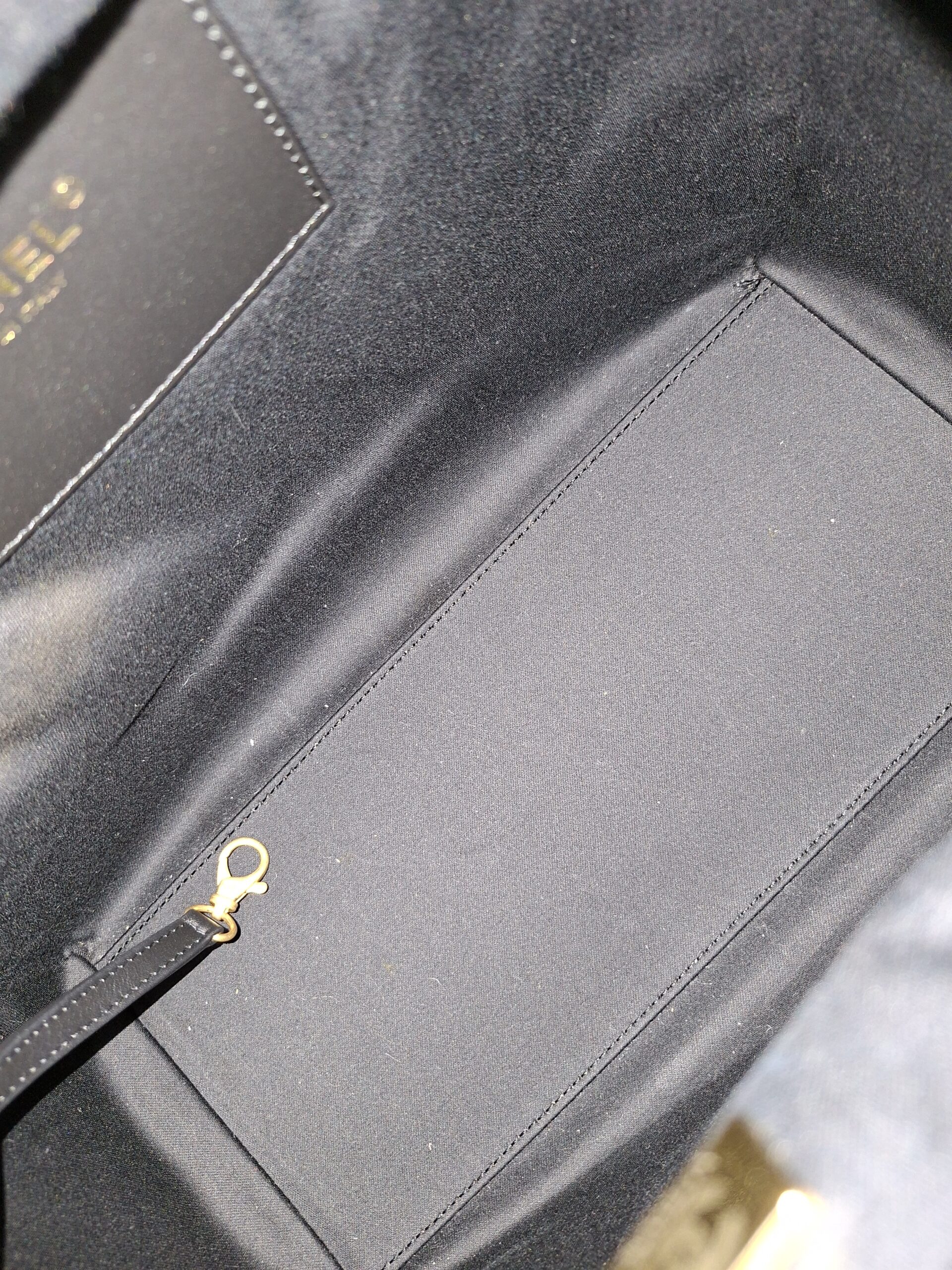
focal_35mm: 23
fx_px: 843
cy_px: 635
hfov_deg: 58.9
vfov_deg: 73.9
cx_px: 476
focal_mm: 5.54
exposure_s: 1/60
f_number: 1.8
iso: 320
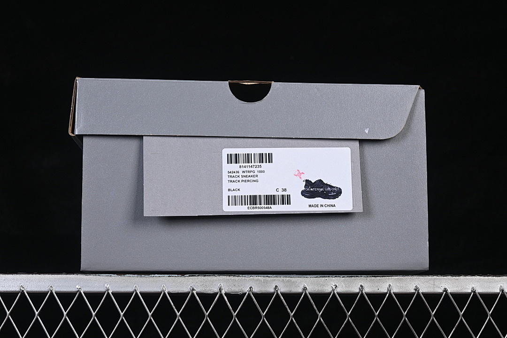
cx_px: 254
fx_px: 1056
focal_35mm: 75
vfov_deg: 18.2
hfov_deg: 27.0
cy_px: 169
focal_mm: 50
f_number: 8
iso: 160
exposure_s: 1/60
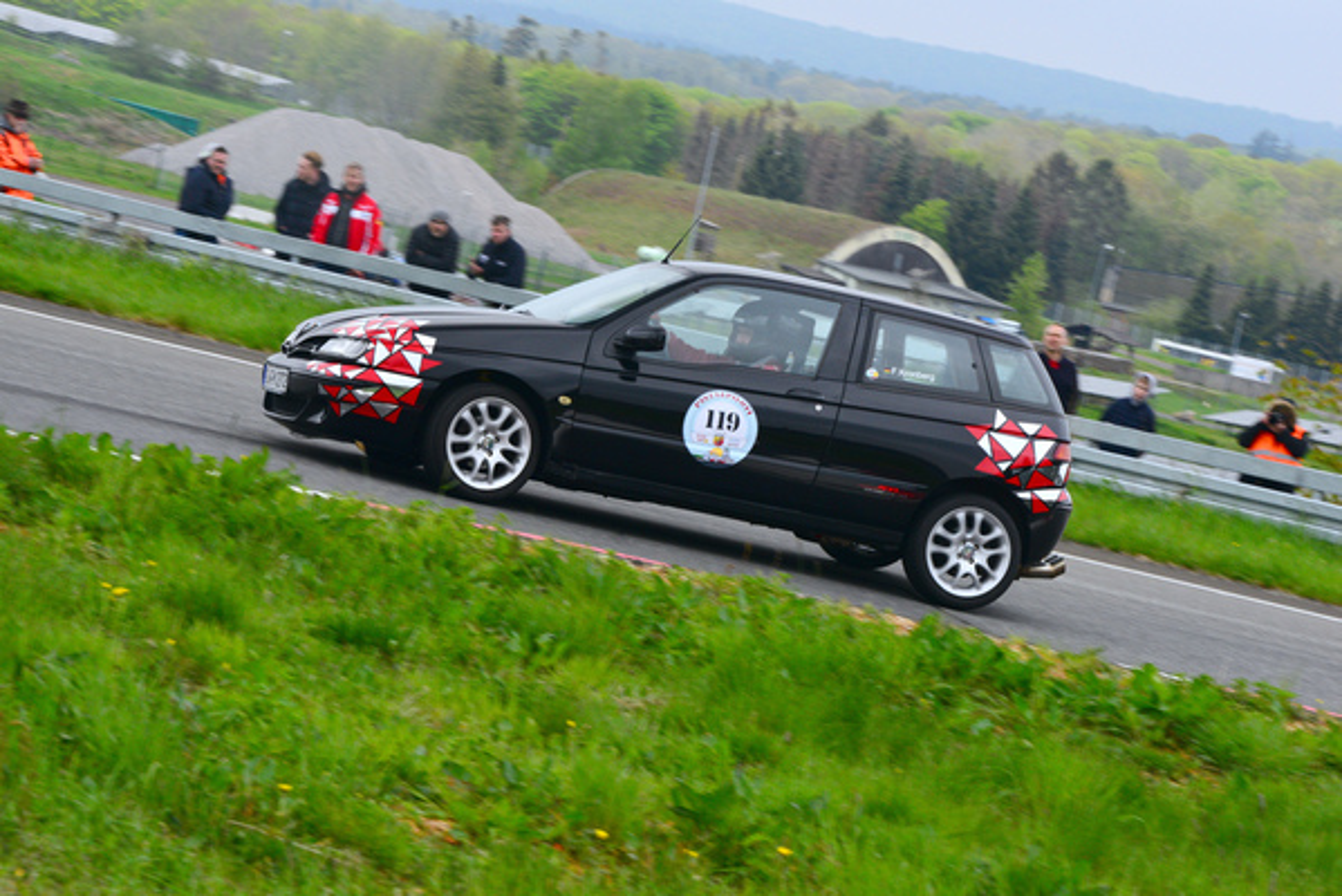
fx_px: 4848
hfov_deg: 15.8
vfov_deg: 10.6
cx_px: 671
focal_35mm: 130
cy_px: 448
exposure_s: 1/320
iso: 1250
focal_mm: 130
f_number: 14
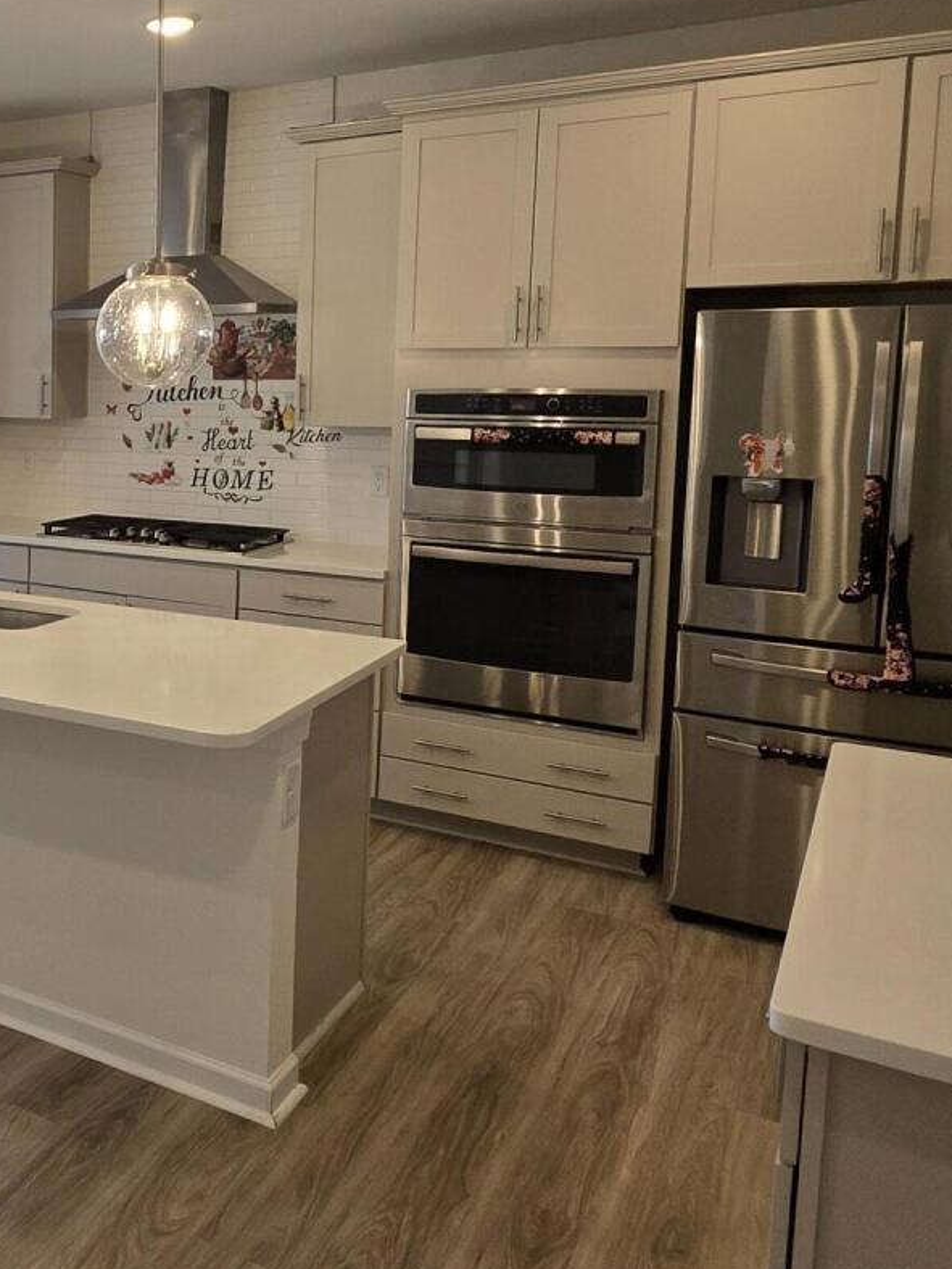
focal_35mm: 33
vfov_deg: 54.7
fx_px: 1210
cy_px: 478
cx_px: -122
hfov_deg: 35.8
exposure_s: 1/120
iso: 80
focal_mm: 2.2
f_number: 1.9
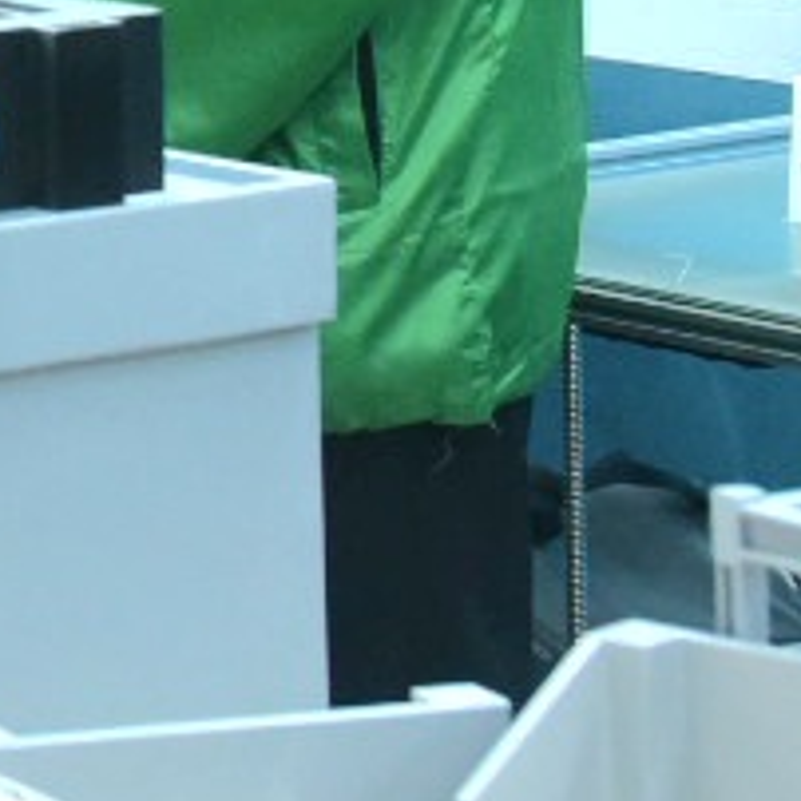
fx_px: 6074
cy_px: -476
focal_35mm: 232
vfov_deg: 7.4
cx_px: -1780
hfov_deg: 6.7
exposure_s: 1/161
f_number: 4.5
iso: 3200
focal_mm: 34
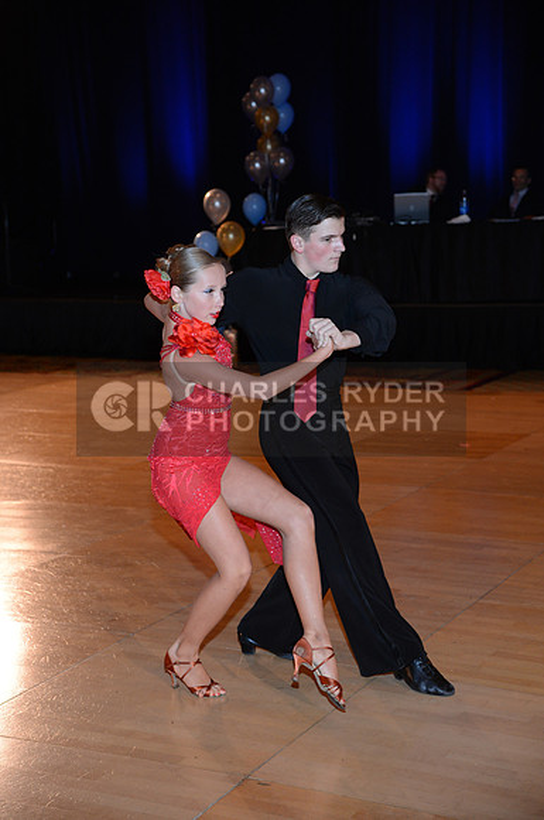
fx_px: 1478
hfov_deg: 20.9
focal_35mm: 65
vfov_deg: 31.0
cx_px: 272
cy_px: 410
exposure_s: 1/200
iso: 2000
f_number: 4.5
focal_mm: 65
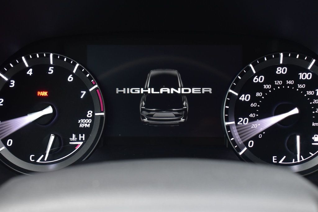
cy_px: 106
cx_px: 159
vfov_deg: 23.8
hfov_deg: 35.1
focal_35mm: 57
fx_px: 503
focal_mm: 38
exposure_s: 1/15
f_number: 6.3
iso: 1250
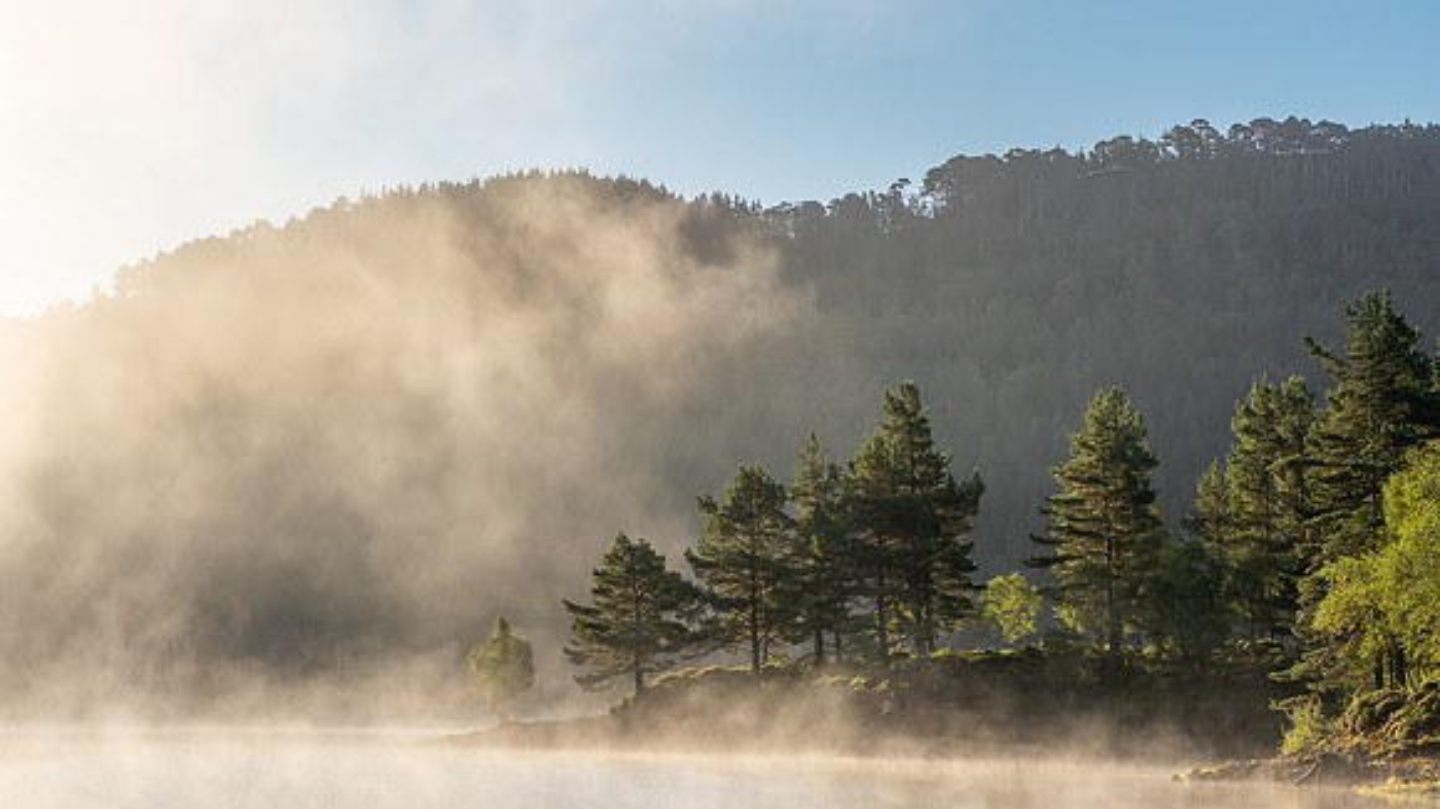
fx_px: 3358
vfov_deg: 13.7
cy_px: 544
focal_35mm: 88
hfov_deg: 24.2
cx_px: 727
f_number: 7.1
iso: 200
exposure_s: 1/200
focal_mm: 40
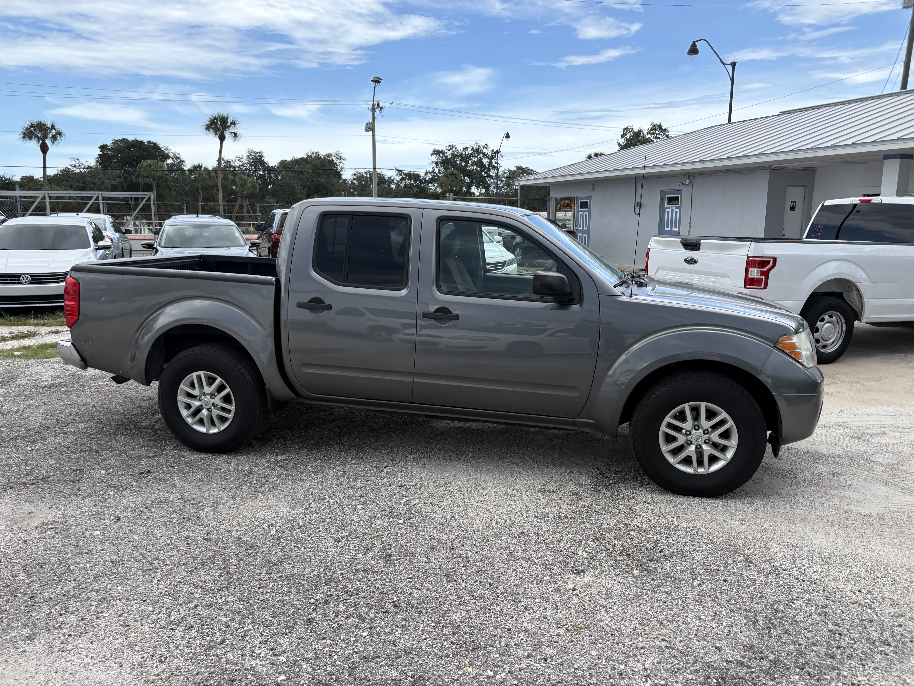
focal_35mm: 26
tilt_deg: -7.1
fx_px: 687
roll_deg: +0.8
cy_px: 343
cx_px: 457
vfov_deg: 53.1
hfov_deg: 67.3
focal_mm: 5.96
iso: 50
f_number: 1.6
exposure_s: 1/1364
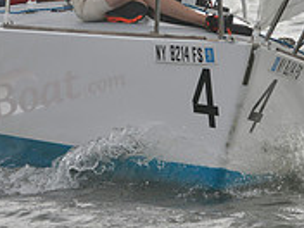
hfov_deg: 3.1
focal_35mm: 634
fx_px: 5568
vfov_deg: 2.3
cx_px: 216
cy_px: -10
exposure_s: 1/1000
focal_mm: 200
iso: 400
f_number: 7.1
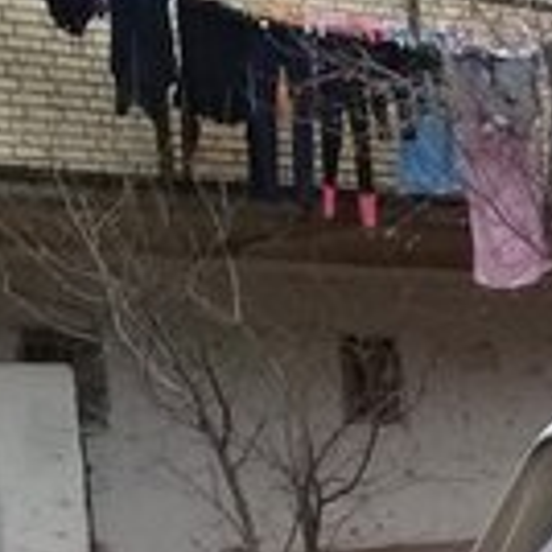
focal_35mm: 135
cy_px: 917
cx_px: 725
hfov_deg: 12.5
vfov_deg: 12.1
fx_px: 2436
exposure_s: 1/33
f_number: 2.2
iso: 100
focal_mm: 3.3
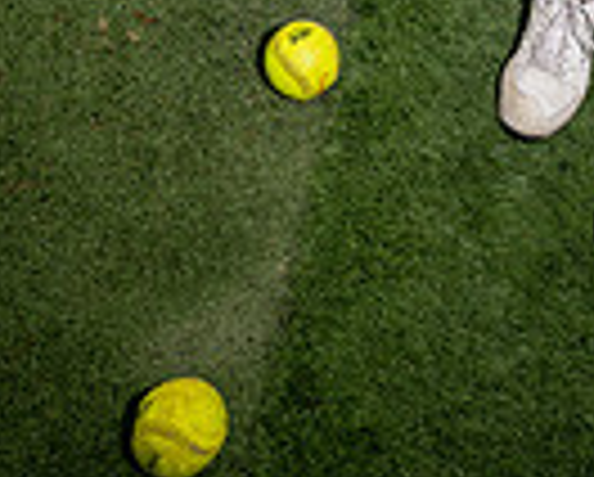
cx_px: 585
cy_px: -513
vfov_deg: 12.1
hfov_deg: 16.8
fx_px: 1972
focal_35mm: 112
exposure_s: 1/250
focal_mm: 35
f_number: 8
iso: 100
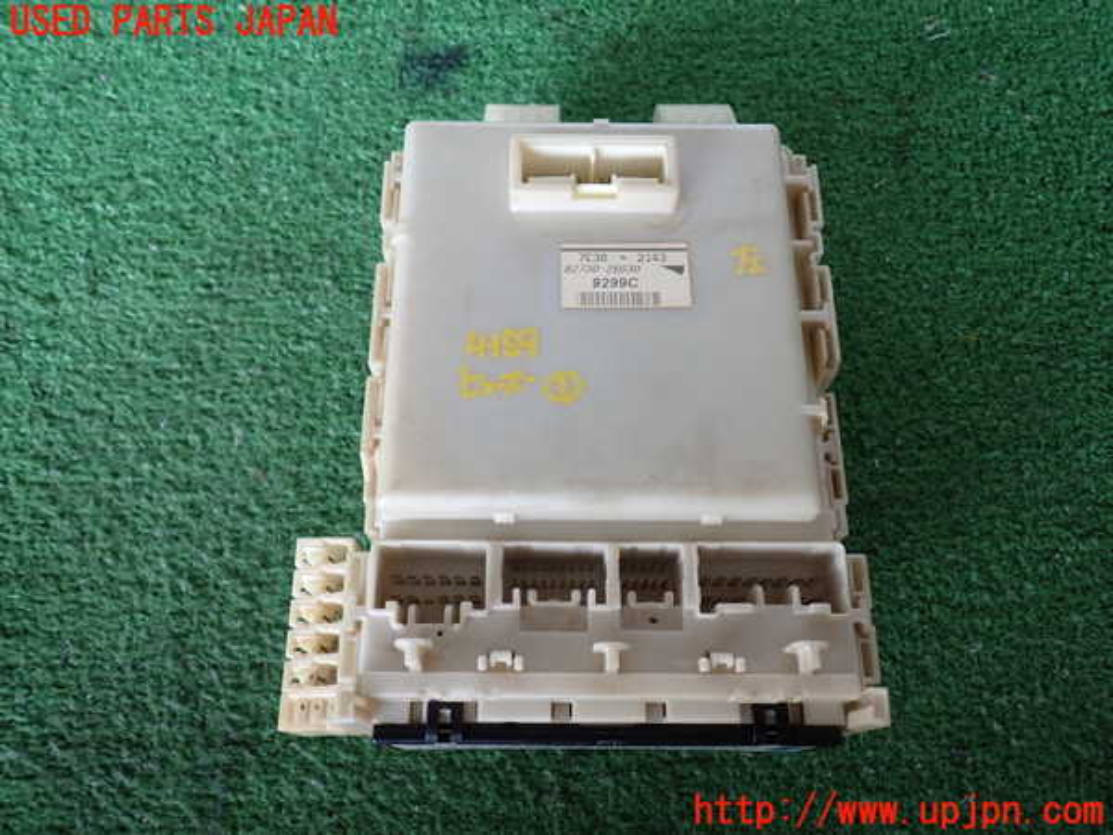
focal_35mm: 28
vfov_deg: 49.7
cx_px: 556
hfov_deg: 63.4
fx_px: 900
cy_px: 418
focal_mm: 5.05
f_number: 2.2
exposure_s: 1/60
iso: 200
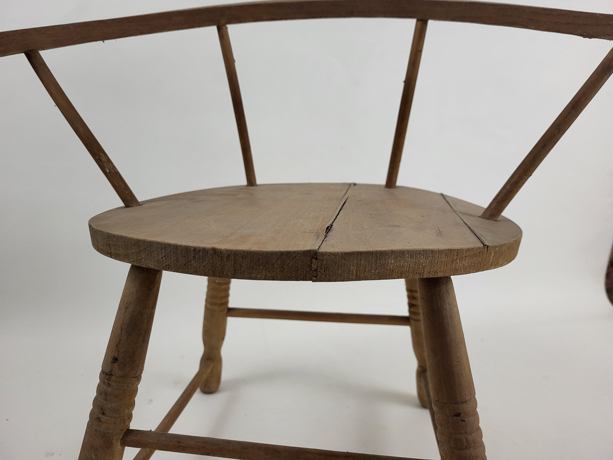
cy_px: 230
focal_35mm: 26
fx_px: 460
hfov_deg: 67.3
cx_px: 306
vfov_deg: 53.1
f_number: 1.8
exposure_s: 1/100
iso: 320
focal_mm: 5.4
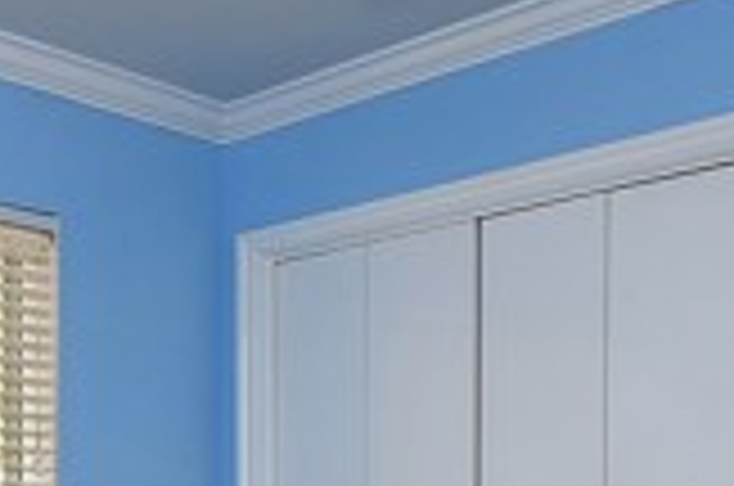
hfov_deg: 28.0
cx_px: -95
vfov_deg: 19.9
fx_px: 1322
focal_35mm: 65
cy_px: 540
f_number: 8
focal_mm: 11
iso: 640
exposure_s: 1/100
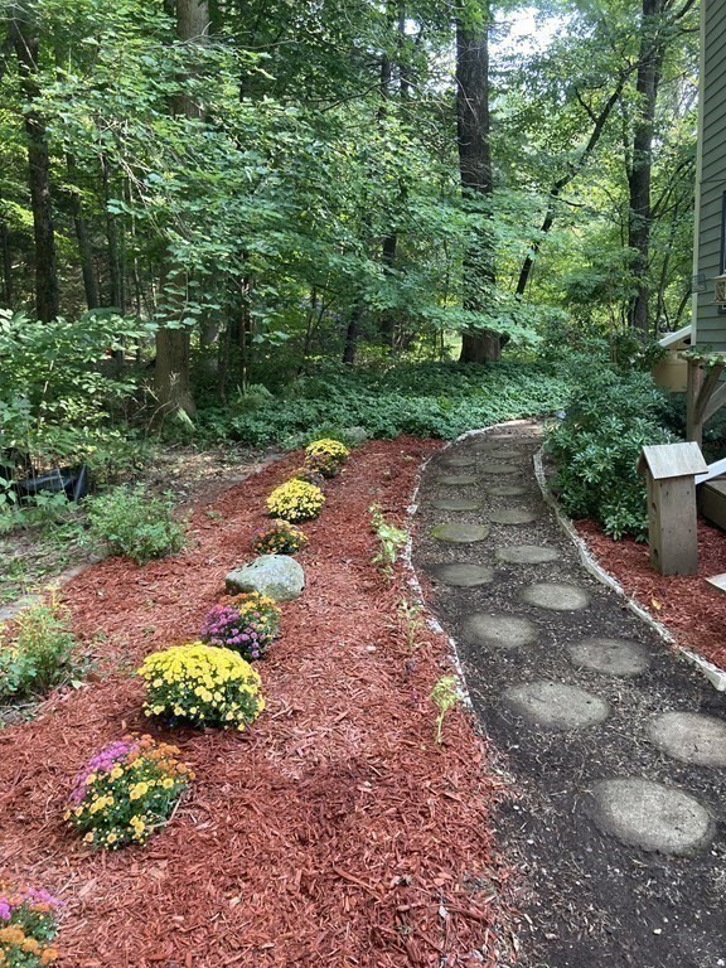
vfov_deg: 63.4
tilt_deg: -9.7
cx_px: 363
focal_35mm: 28
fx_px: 783
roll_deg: +3.6
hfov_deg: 49.7
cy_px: 484
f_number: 1.8
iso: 80
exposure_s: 1/121
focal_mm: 3.99
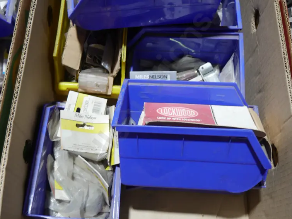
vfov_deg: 37.7
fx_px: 320
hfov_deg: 49.0
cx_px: 144
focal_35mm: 38
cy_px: 99
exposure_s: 1/60
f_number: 3.5
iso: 320
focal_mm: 14
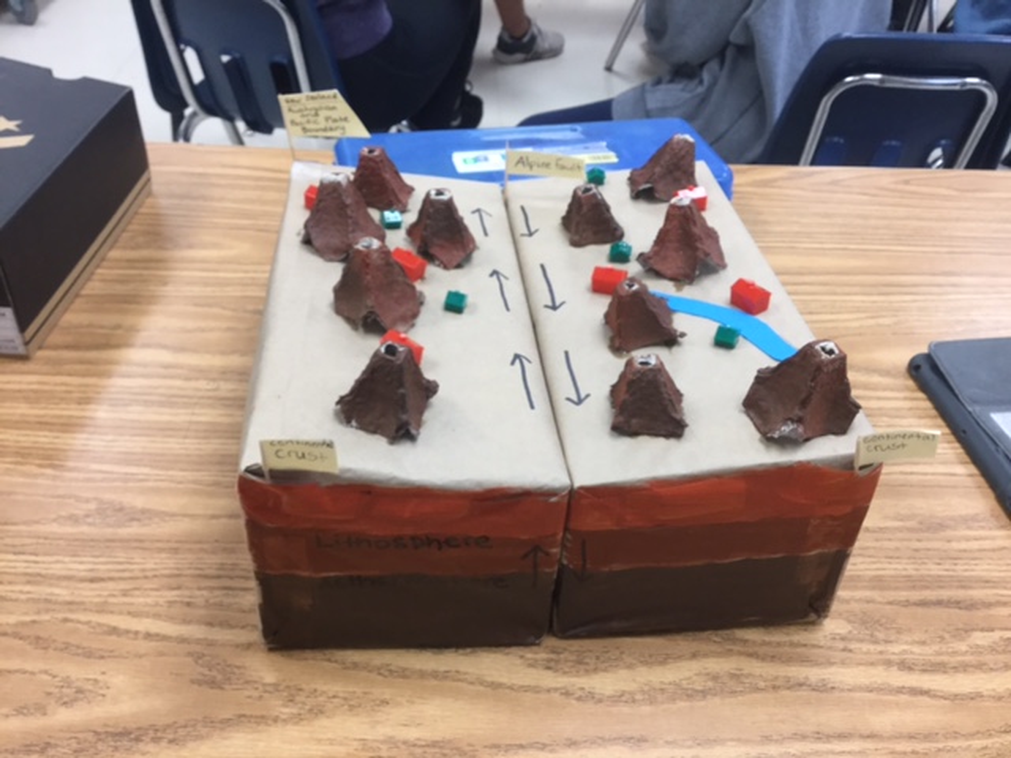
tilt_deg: -38.7
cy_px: 379
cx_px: 506
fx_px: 905
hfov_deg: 58.4
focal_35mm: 31
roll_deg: -3.9
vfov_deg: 45.4
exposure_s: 1/30
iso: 50
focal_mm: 3.3
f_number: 2.4
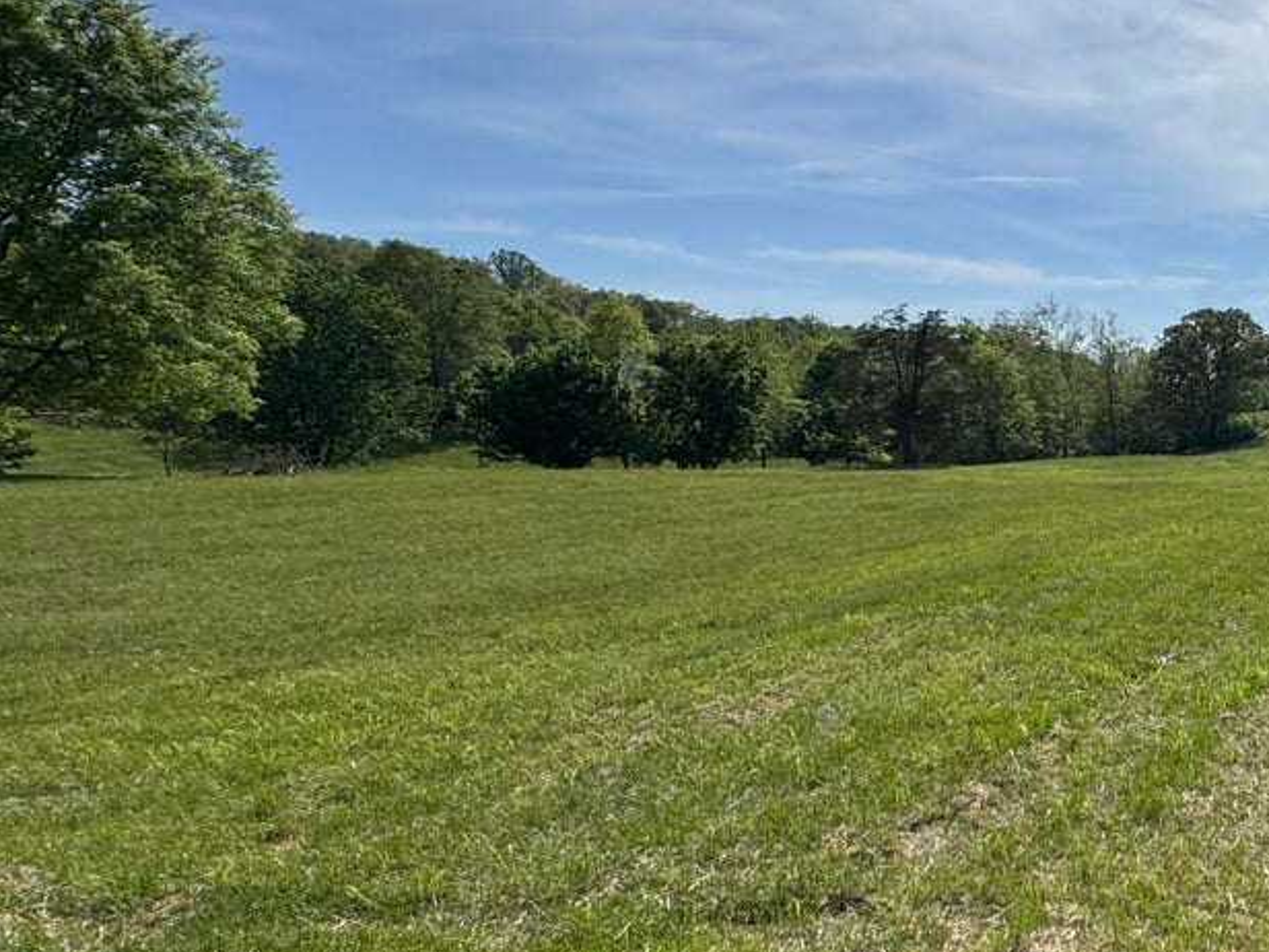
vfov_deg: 45.3
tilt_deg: -6.4
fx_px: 1136
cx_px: 1404
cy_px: 554
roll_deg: +0.3
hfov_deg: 44.2
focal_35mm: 31
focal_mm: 2.22
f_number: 2.2
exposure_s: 1/3906
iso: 50
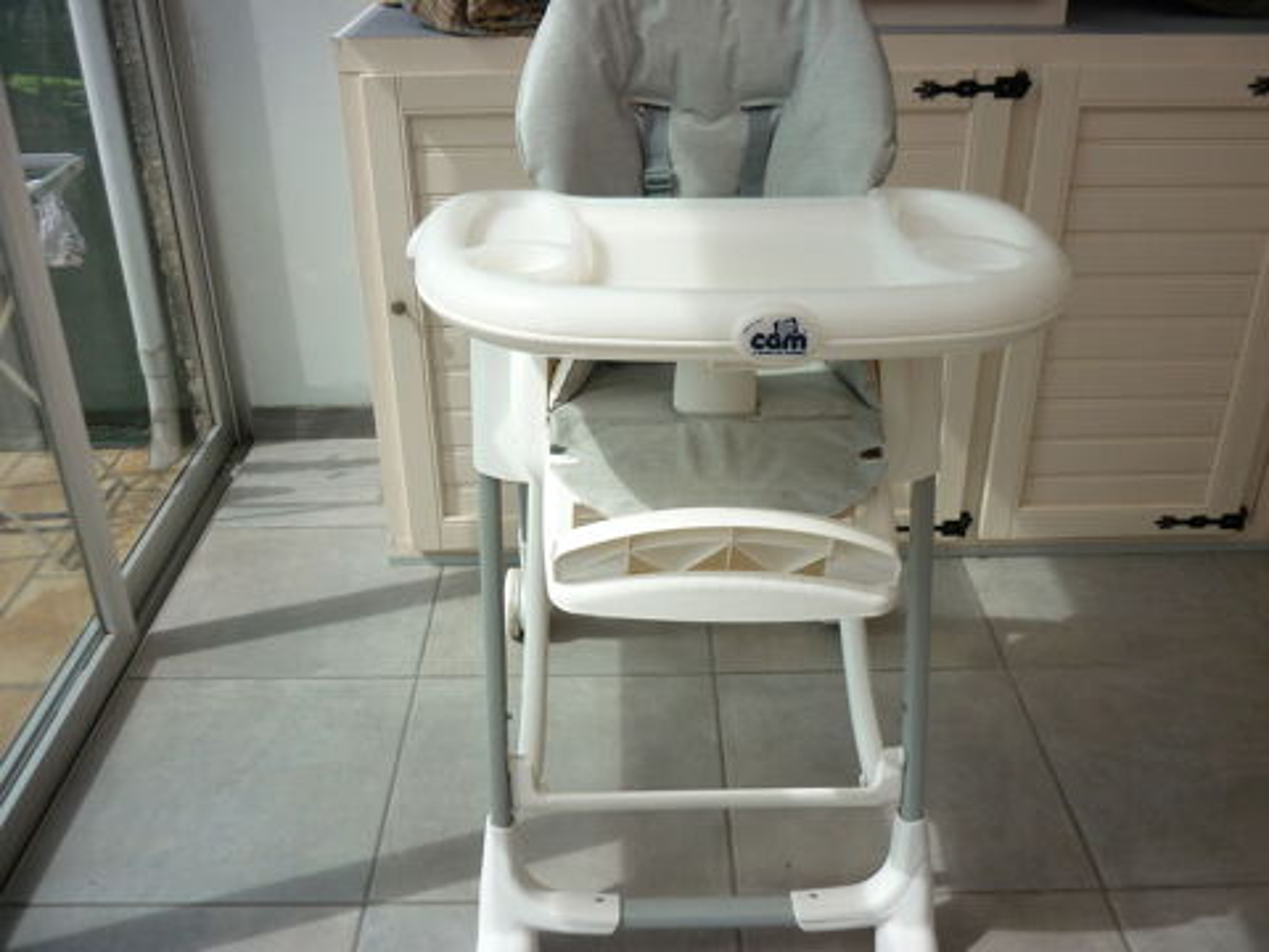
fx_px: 1210
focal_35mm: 33
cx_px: 634
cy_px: 476
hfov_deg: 55.4
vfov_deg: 42.9
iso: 80
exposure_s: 1/800
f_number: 2.8
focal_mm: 5.5
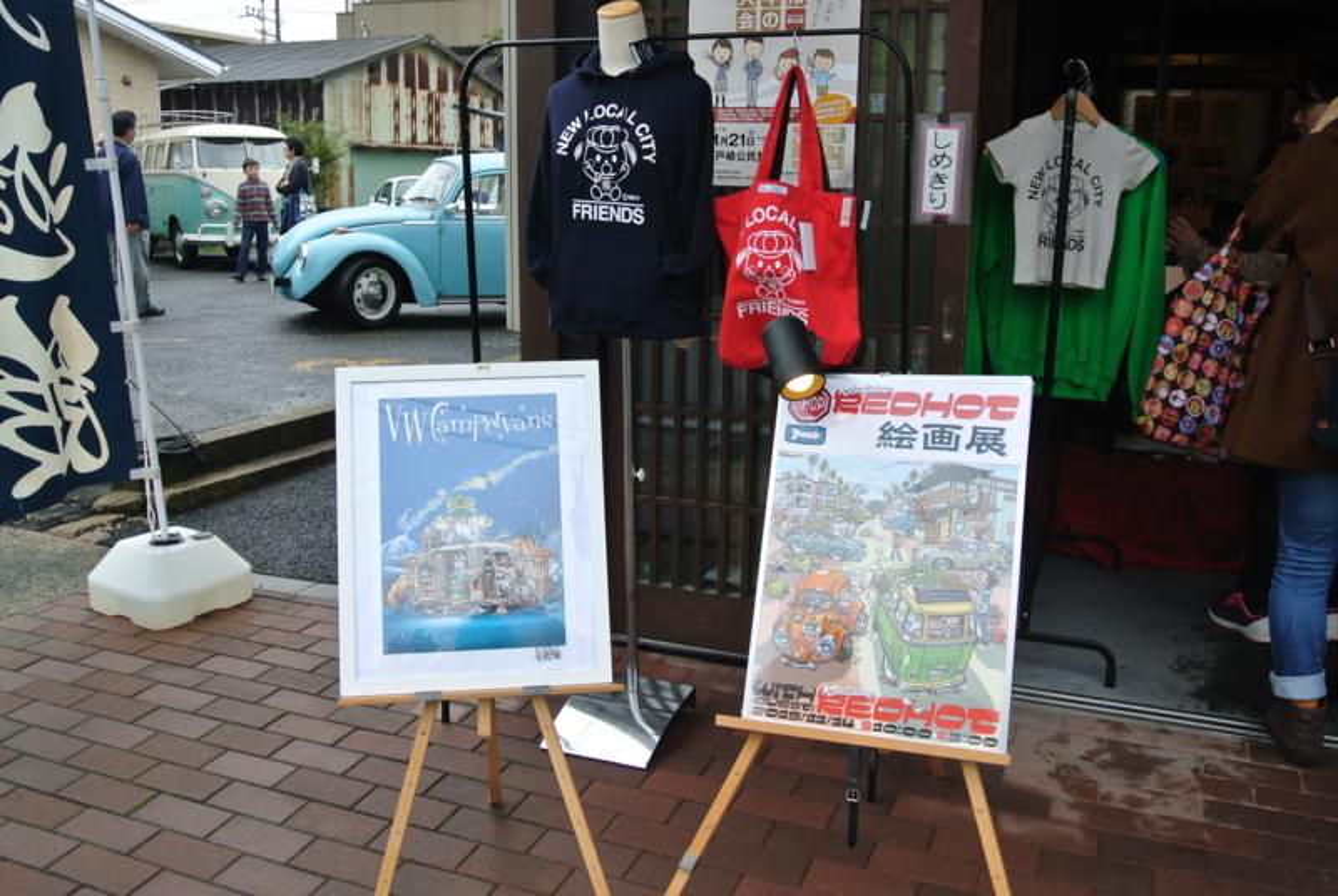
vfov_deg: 42.5
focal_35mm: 31
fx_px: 1154
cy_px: 448
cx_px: 669
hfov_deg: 60.2
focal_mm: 11.8
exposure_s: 1/320
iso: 100
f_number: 4
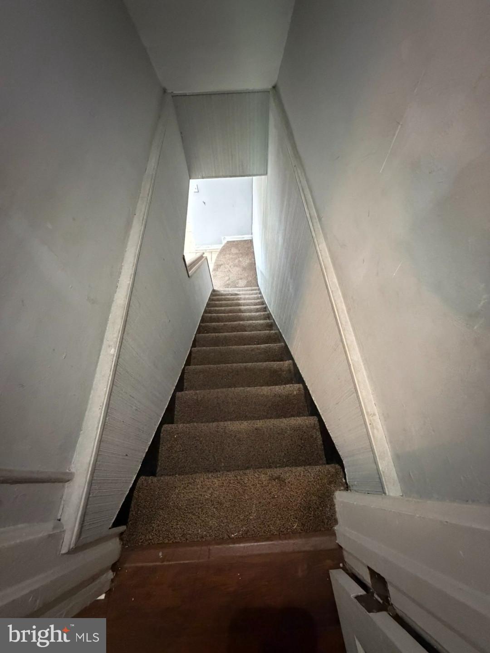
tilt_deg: -59.0
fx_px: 264
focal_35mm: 14
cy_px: 326
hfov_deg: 85.7
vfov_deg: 102.1
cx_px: 245
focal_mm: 2.22
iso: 1600
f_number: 2.2
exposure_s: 1/40
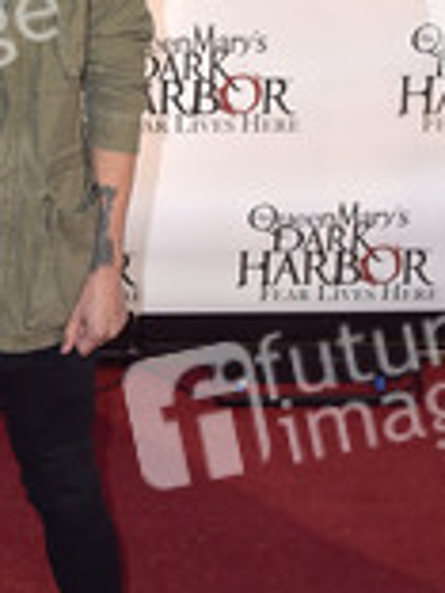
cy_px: 209
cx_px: -25
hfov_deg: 17.1
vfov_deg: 23.2
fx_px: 1440
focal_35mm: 84
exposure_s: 1/250
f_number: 5.6
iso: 320
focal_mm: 34
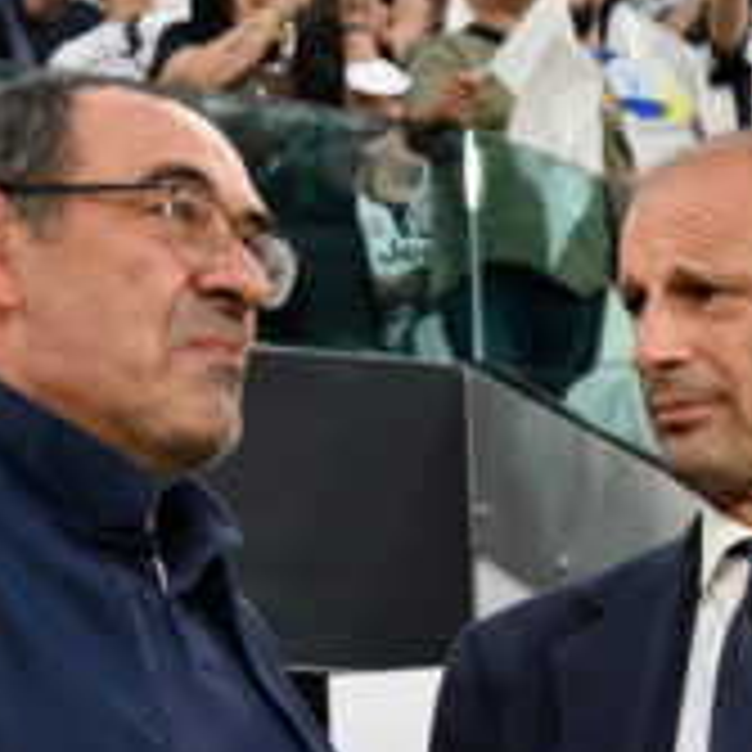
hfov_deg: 13.0
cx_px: 675
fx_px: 3269
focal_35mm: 133
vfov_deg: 13.0
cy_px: 669
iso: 1600
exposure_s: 1/320
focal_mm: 34
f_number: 5.6
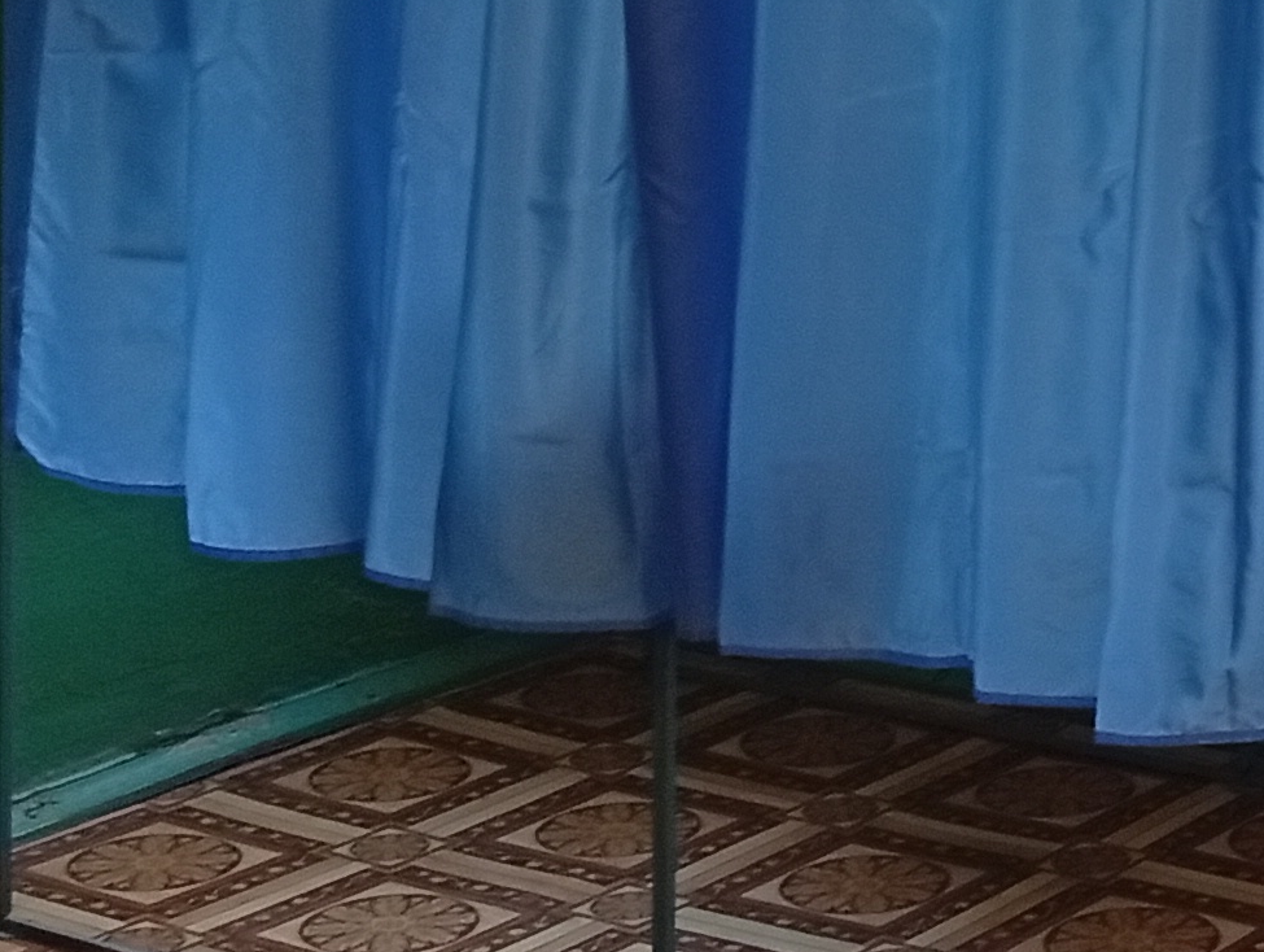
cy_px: -595
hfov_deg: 16.0
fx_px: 4132
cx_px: 1864
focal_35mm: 113
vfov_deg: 12.3
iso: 180
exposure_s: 1/33.3
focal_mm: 3.98
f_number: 1.8
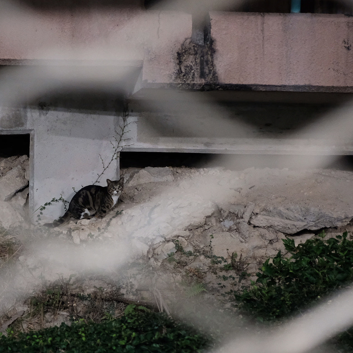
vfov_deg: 33.4
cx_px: 95
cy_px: 180
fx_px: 588
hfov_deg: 32.8
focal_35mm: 51
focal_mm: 23
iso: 3200
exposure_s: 1/60
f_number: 2
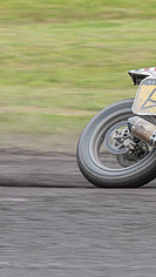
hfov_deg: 1.3
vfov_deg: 2.3
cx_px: 244
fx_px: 6947
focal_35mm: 946
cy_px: 82
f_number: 8
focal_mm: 200
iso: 320
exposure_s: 1/250
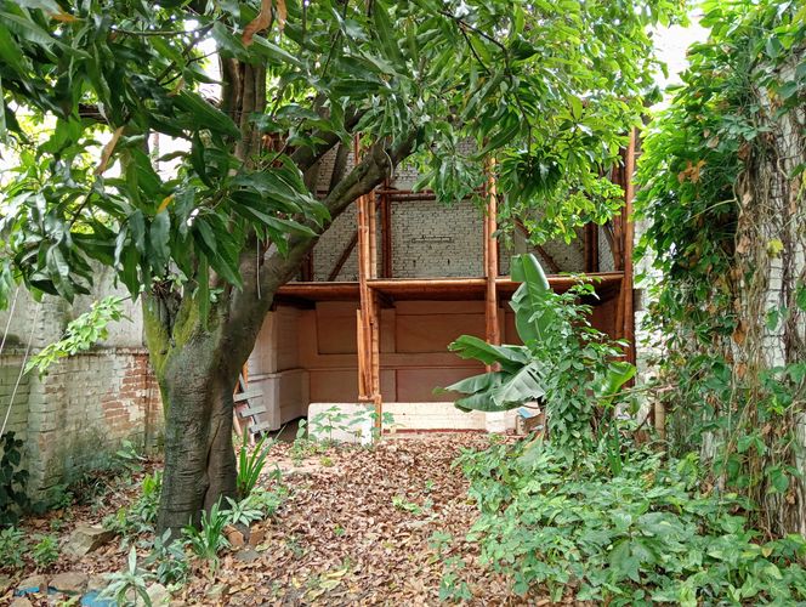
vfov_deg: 49.9
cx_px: 403
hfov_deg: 63.4
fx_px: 653
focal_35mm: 28
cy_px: 304
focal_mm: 3.98
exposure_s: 1/33.3
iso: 216
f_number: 1.8
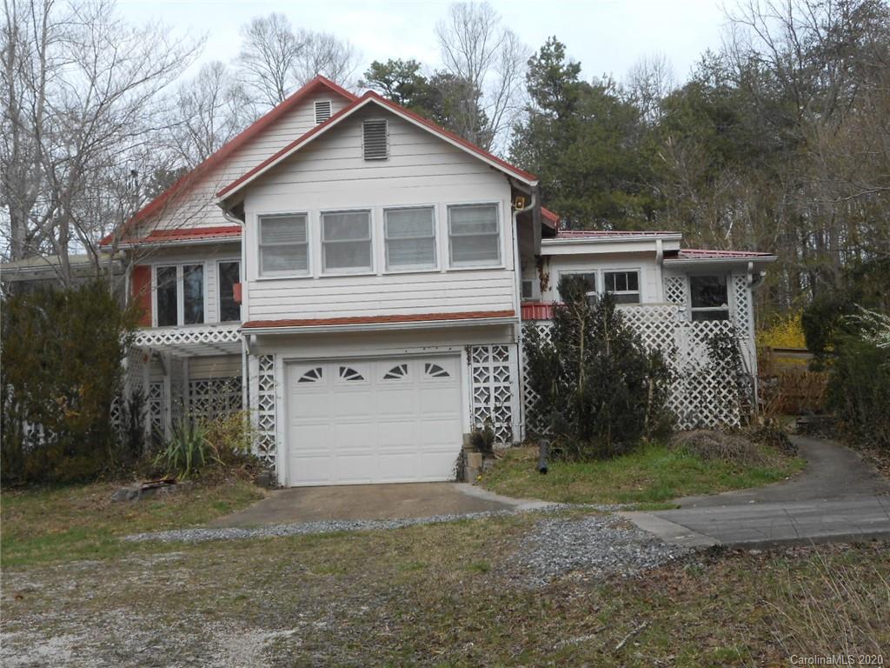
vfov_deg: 29.7
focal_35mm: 49
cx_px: 445
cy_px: 334
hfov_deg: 38.9
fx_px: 1260
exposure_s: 1/320
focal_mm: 8.8
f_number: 4.8
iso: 80
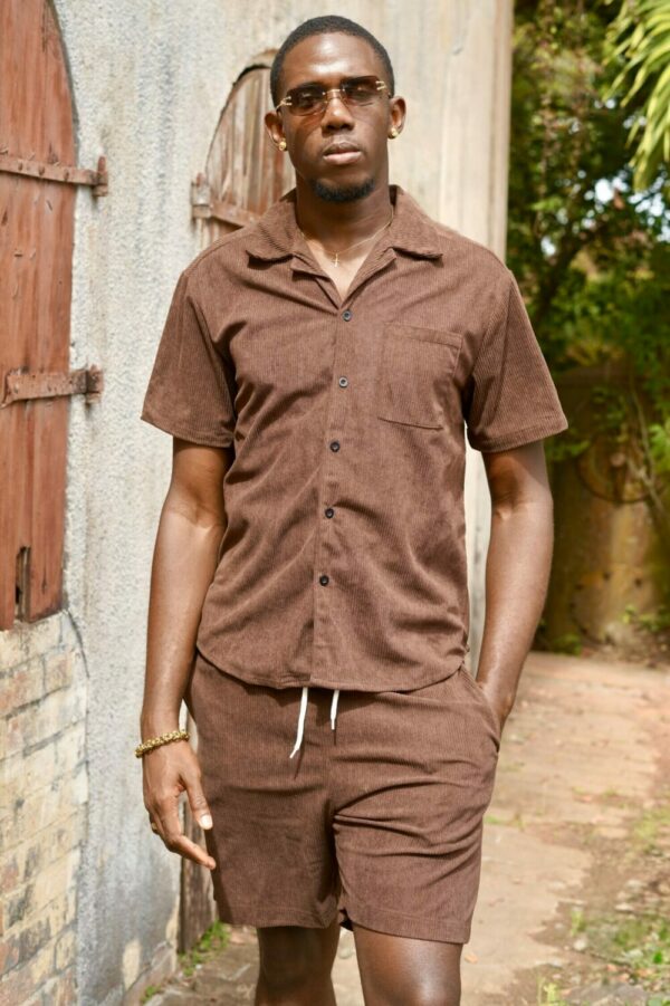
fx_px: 1397
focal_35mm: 50
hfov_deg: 27.0
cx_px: 335
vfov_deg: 39.6
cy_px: 503
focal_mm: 50
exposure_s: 1/250
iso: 100
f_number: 4
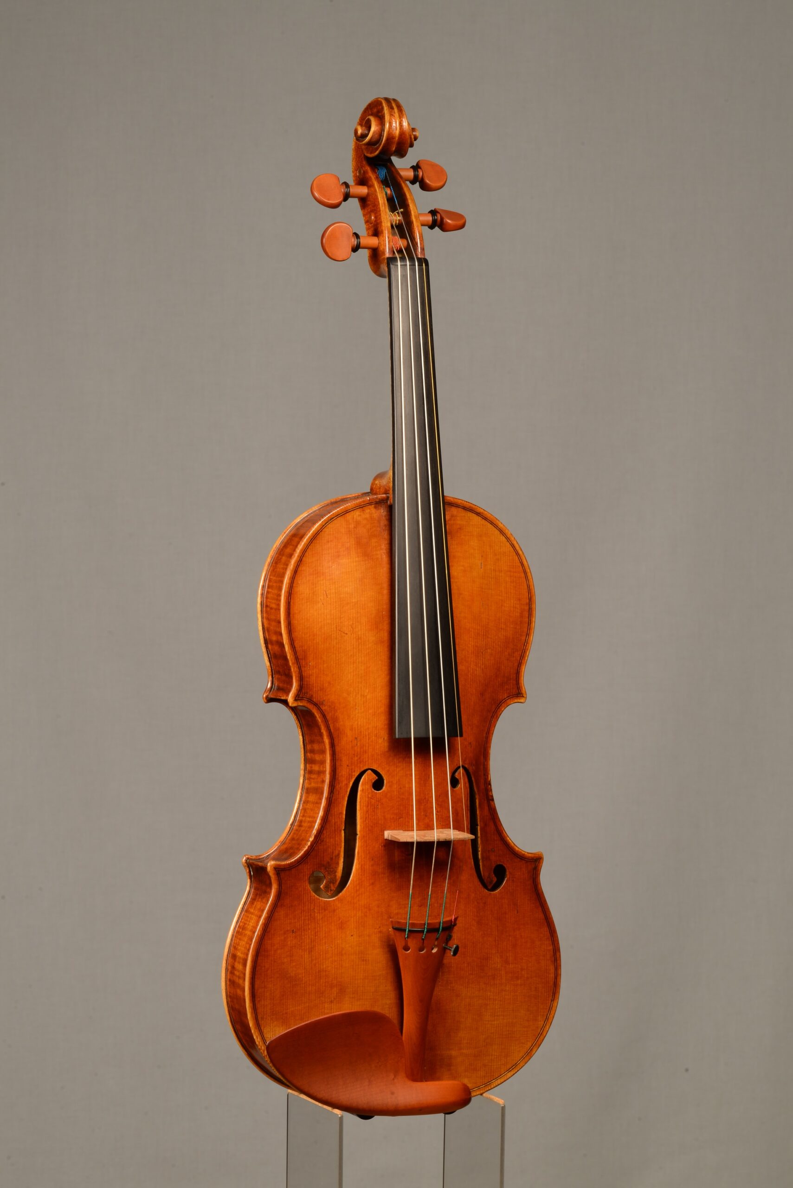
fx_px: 3466
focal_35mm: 105
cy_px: 594
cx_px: 396
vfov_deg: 19.4
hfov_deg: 13.1
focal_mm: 105
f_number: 22
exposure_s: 1
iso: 100
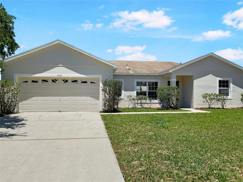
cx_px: 122
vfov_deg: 48.2
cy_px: 91
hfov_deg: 61.7
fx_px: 204
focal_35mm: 29
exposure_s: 1/10000
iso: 20
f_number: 1.8
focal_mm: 3
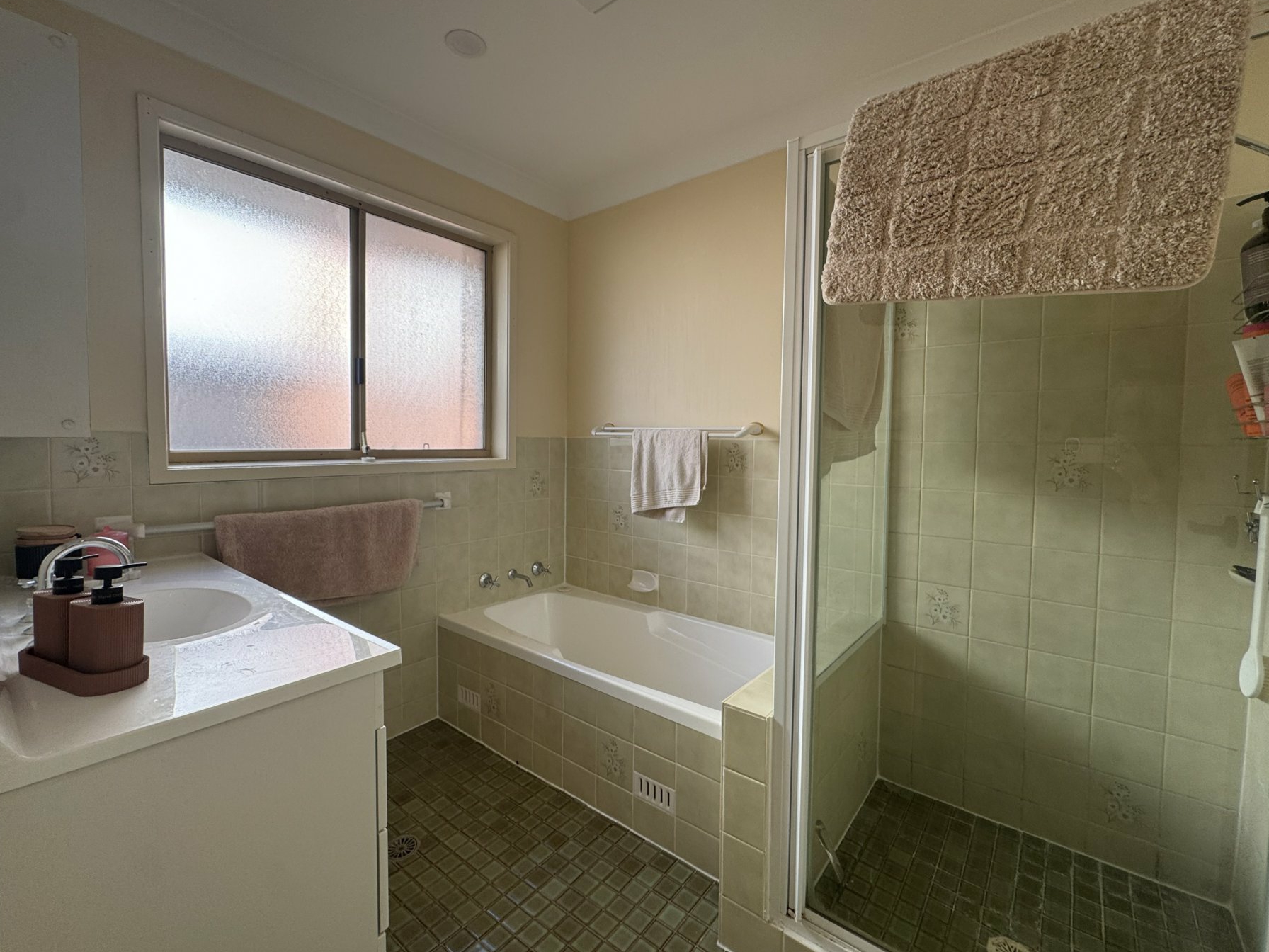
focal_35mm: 15
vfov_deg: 81.7
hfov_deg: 98.1
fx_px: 550
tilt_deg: -3.0
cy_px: 465
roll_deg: -0.7
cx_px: 651
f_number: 2.2
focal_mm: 2.22
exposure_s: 1/99
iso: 50
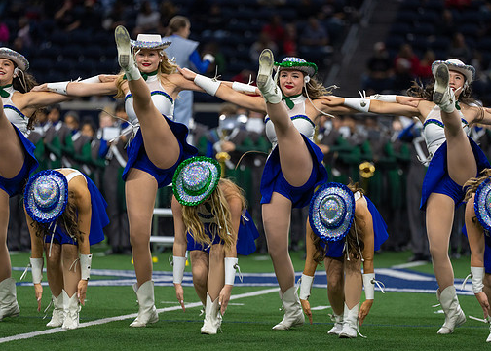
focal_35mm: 241
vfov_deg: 6.0
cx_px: 265
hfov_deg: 8.4
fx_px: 3361
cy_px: 166
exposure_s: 1/1000
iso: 1600
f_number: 2.8
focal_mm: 200
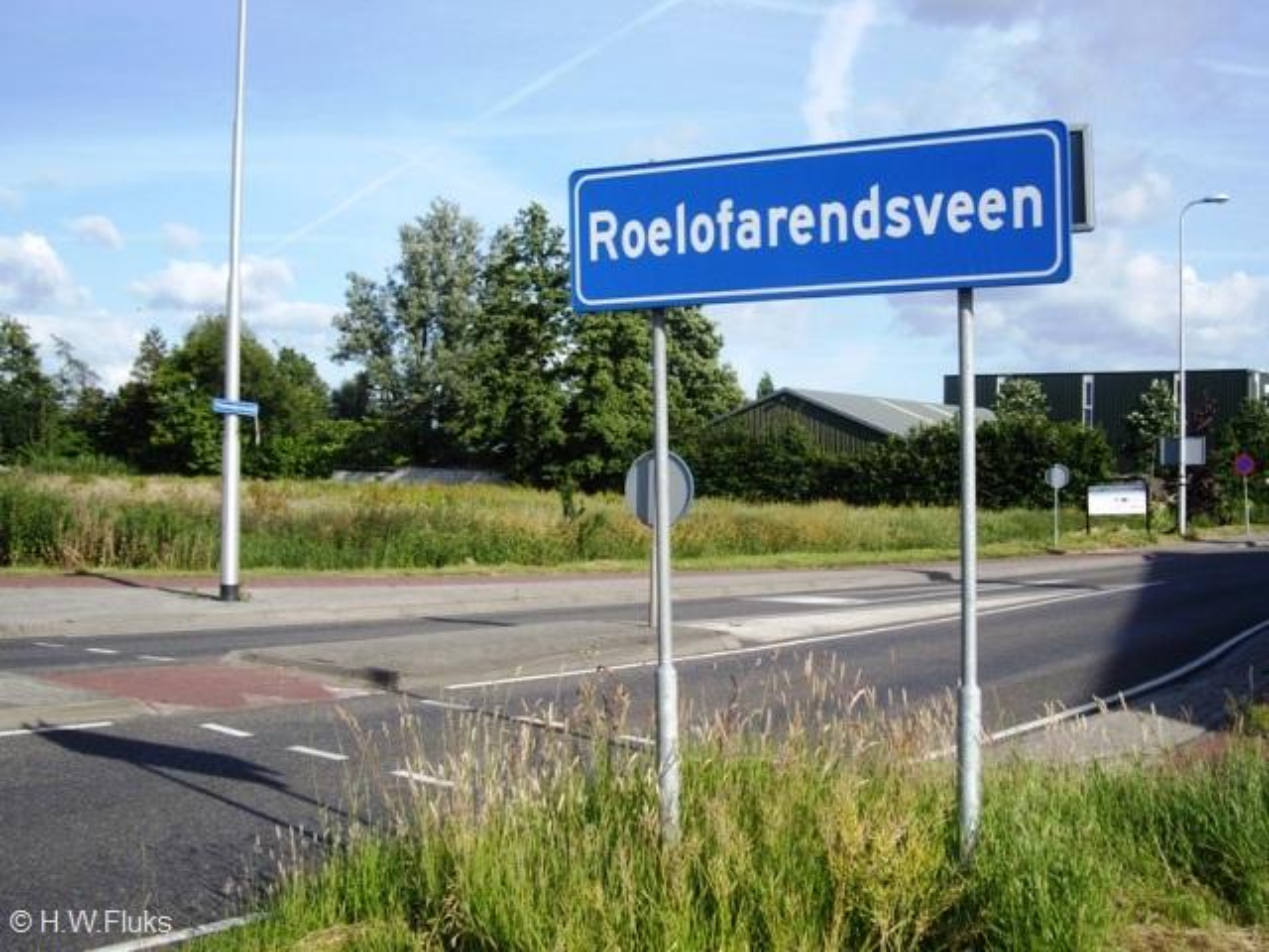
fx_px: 1393
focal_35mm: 38
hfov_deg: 49.0
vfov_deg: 37.7
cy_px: 476
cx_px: 634
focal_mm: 7.9
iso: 64
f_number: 2.8
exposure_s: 1/800
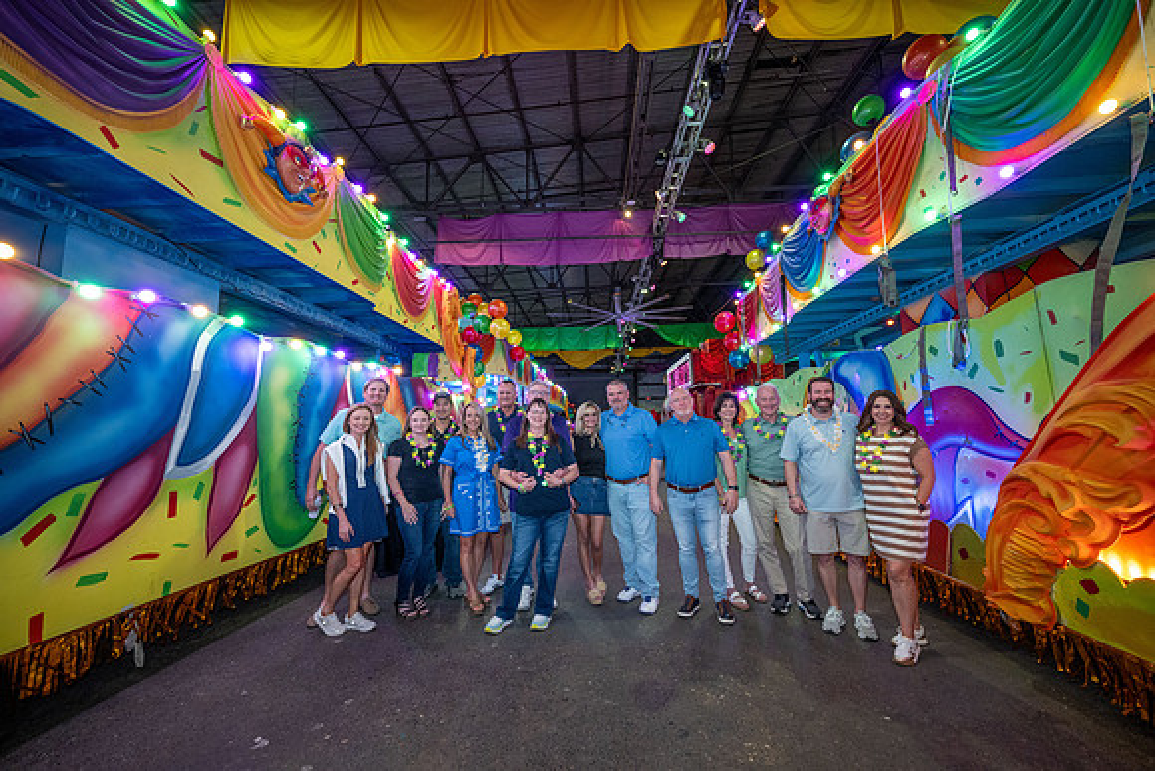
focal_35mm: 14
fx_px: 449
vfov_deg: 81.2
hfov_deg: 104.2
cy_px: 386
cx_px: 578
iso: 1600
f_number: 4
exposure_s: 1/125
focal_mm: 14
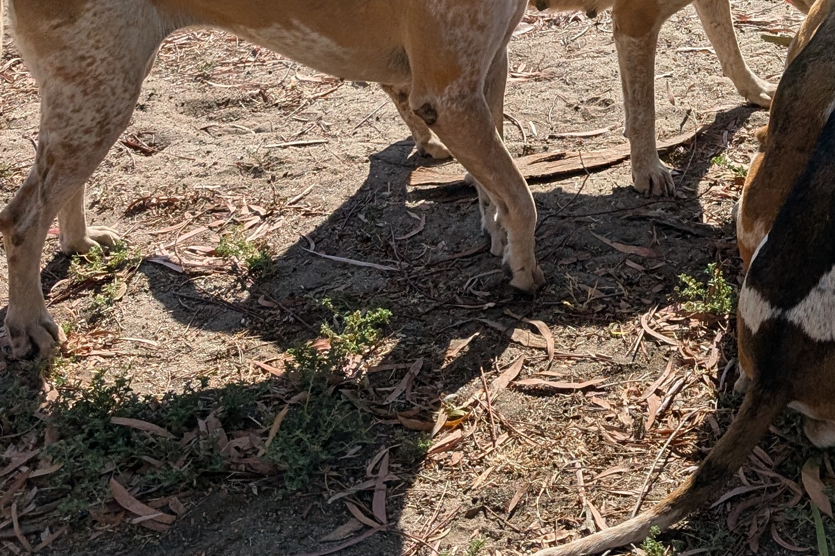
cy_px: -240
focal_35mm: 70
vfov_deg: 17.7
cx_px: 819
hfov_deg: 27.3
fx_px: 1623
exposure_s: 1/1764
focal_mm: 6.9
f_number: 1.68
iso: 22
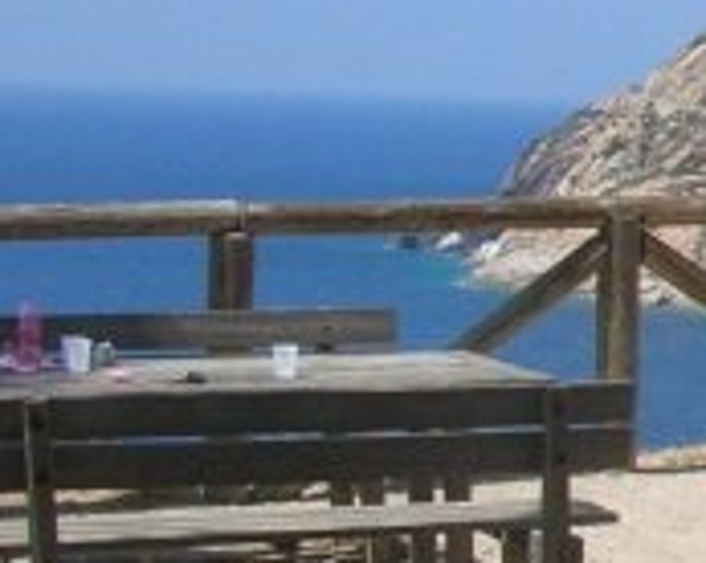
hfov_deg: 10.9
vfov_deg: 9.7
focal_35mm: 158
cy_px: 145
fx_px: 3298
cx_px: 1494
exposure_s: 1/330
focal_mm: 5.8
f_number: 5.6
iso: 50
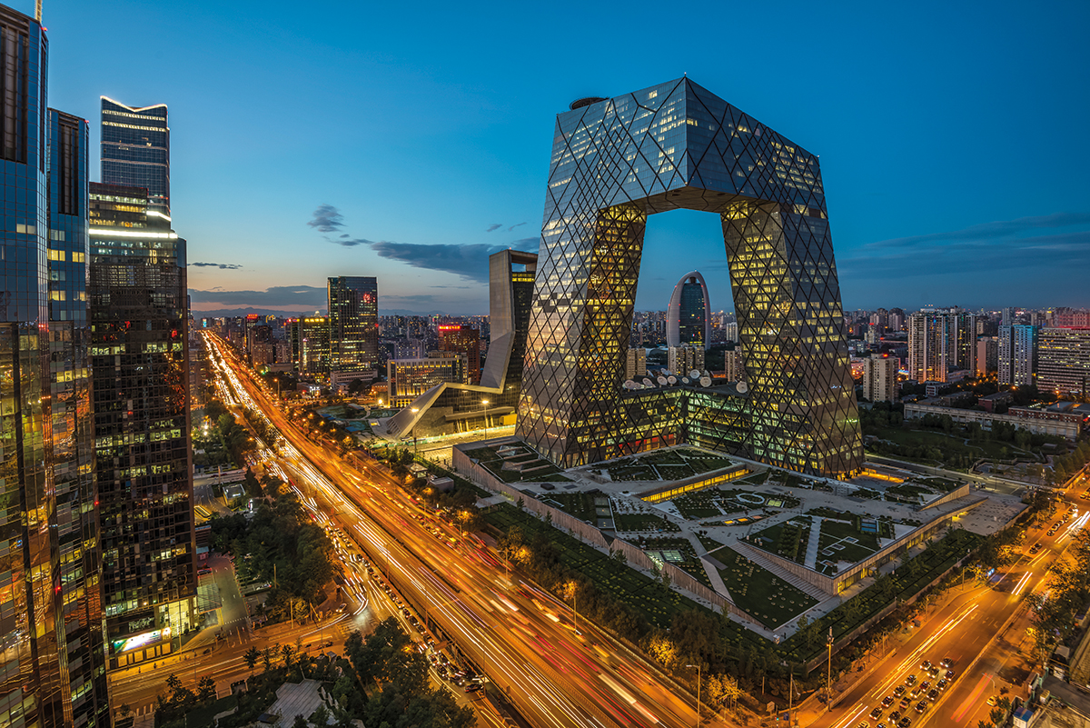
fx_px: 485
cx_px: 545
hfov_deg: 96.7
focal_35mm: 16
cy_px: 364
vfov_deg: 73.8
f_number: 8
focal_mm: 16
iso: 100
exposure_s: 3
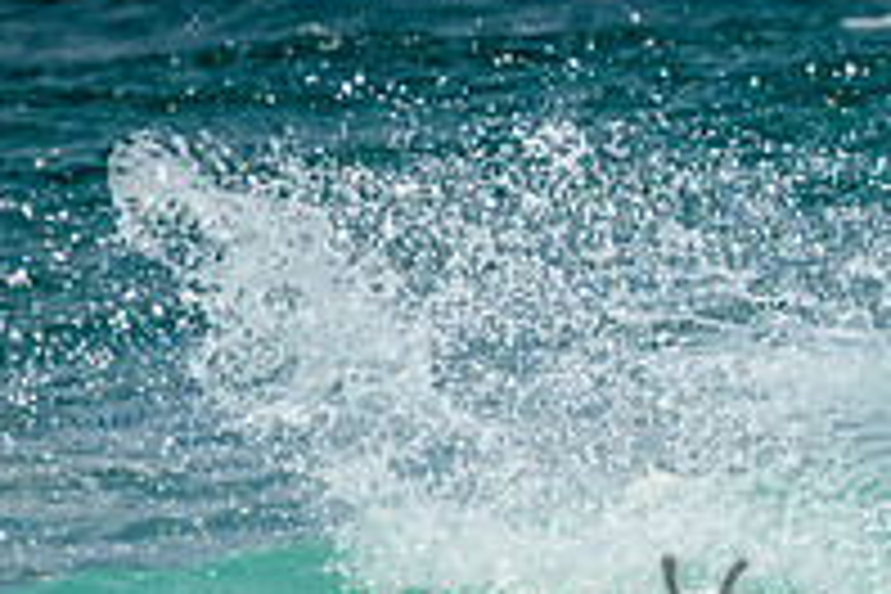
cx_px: 1125
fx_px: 57861
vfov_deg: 0.6
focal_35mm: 2338
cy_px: 587
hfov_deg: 0.9
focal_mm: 800
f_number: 11
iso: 800
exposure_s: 1/2000
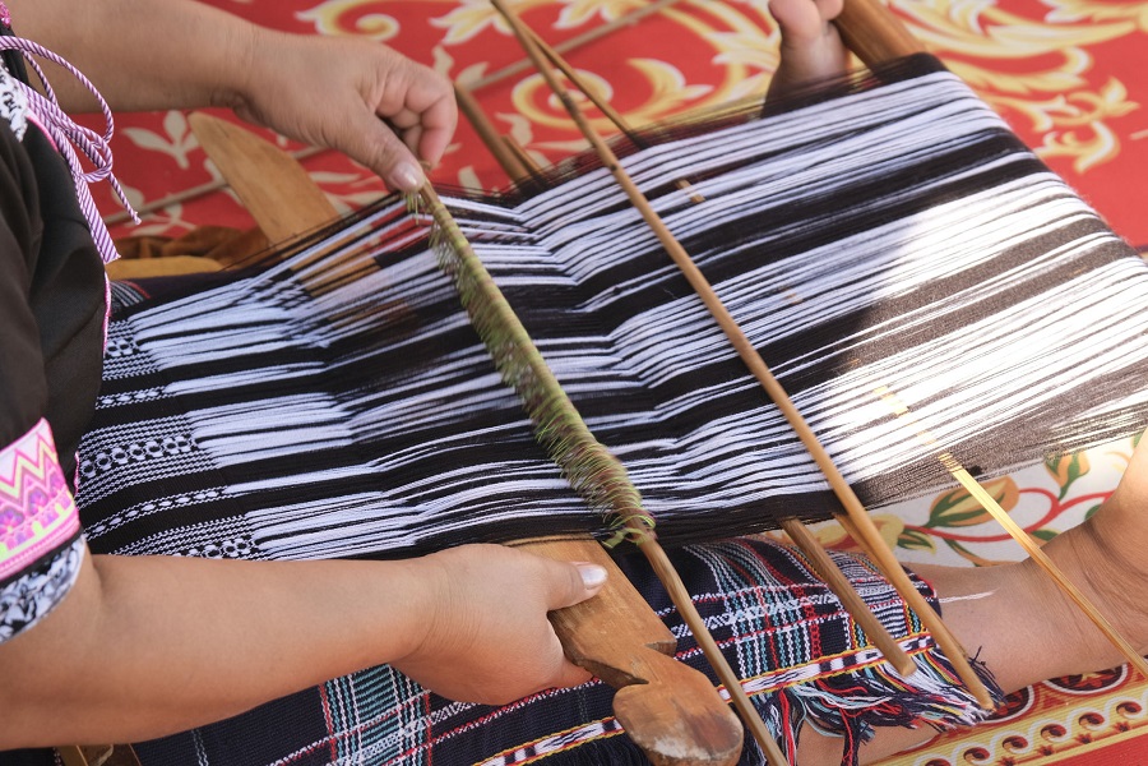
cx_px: 574
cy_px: 383
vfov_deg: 15.5
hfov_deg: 23.1
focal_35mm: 88
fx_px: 2806
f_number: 4.5
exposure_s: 1/180
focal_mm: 58.6
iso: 320
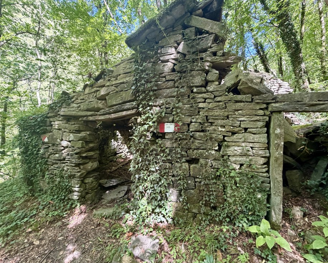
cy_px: 130
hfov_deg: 96.8
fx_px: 146
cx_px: 168
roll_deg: +0.3
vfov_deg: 84.0
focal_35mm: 15
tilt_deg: -5.7
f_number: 2.2
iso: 320
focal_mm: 2.22
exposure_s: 1/99
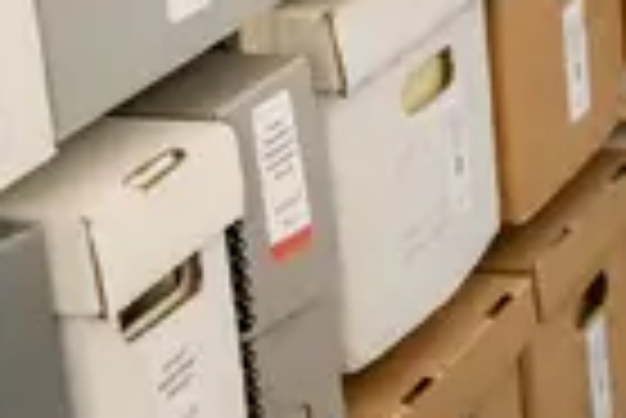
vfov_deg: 9.4
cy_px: 382
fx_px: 2541
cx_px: 824
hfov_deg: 13.5
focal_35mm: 146
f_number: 2.8
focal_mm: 29
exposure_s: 1/160
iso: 4000
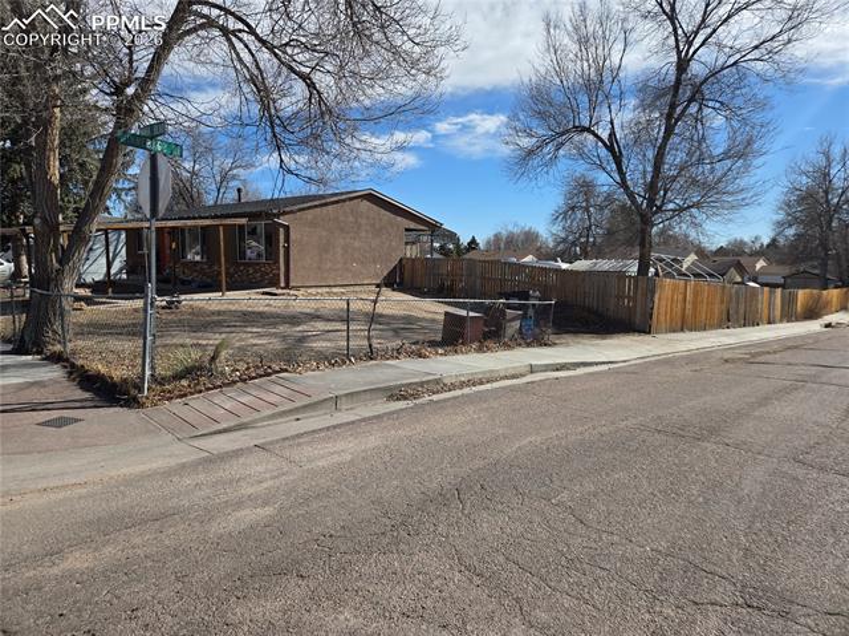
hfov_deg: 74.0
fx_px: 564
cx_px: 424
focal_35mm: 23
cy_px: 318
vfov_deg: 58.8
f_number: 1.8
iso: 40
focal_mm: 5.4
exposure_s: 1/2921
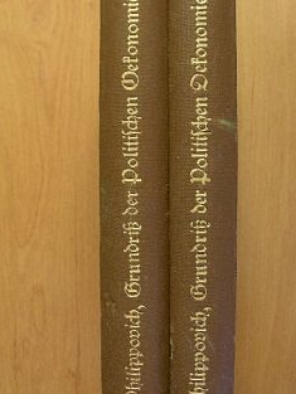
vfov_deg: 34.8
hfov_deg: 26.6
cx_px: 166
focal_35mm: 55
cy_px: 162
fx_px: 627
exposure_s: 1/30
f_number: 3.5
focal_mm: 6.3
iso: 138
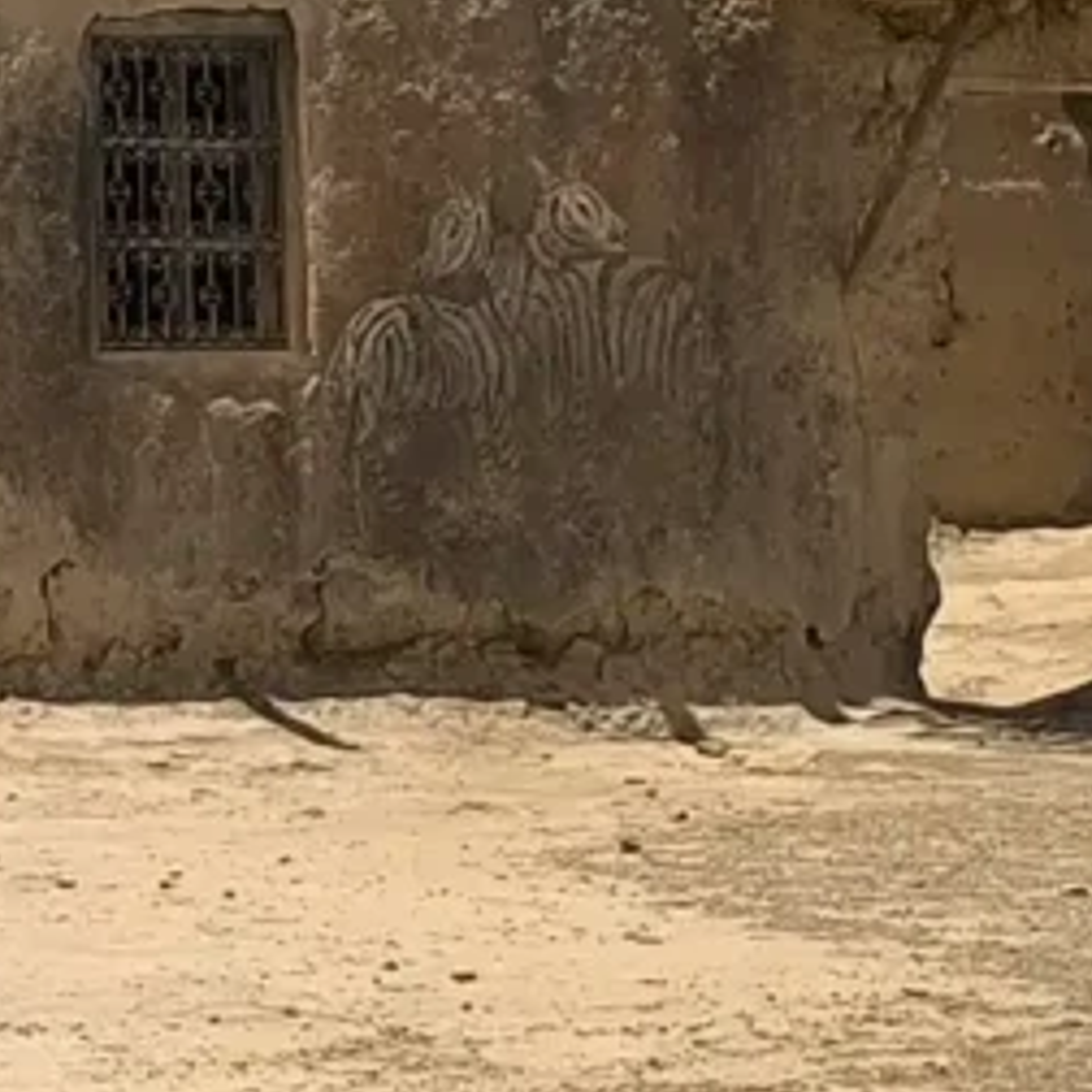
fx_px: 5568
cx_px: -1452
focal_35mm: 156
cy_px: -312
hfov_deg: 9.9
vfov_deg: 10.9
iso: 50
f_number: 1.65
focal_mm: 6.14
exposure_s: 1/1023
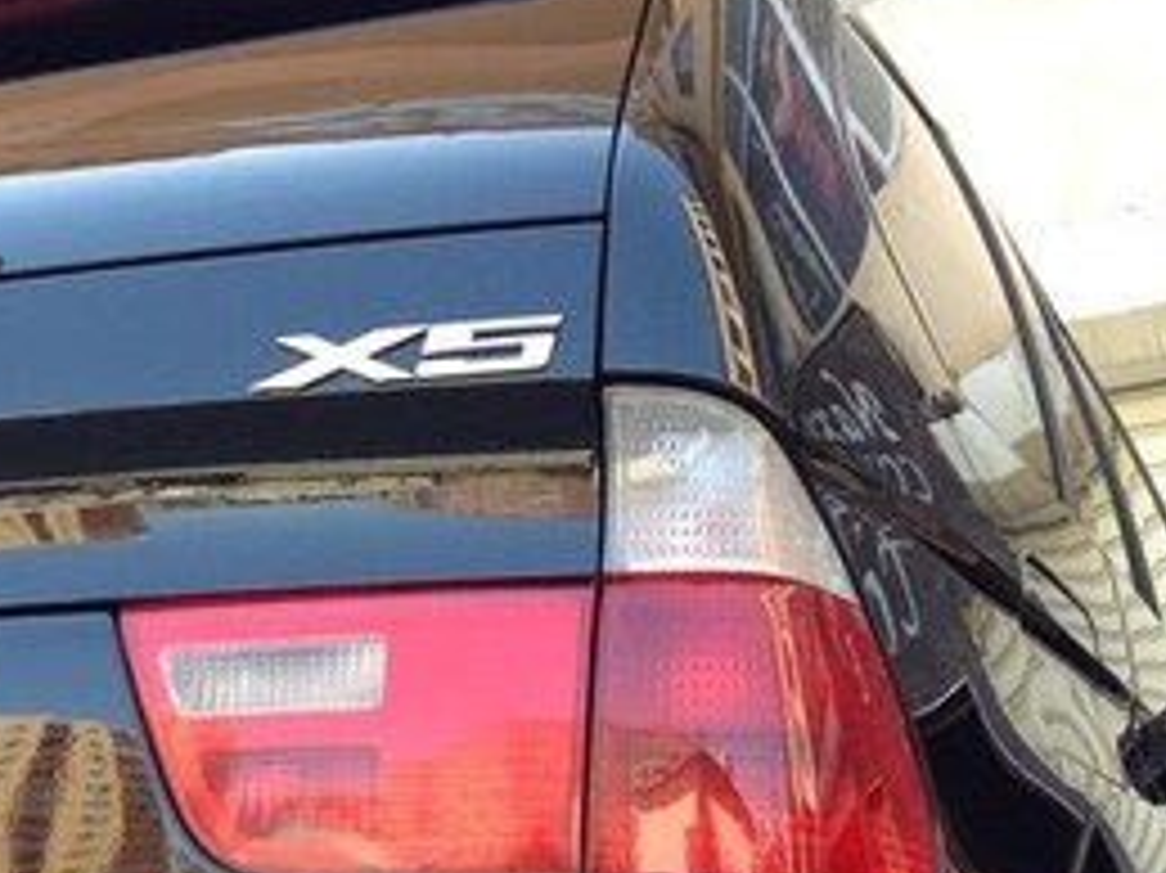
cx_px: -27
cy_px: 1046
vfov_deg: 16.8
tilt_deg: +4.5
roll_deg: -2.9
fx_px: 2828
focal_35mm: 84
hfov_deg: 22.3
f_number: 2.4
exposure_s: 1/120
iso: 50
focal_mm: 4.12
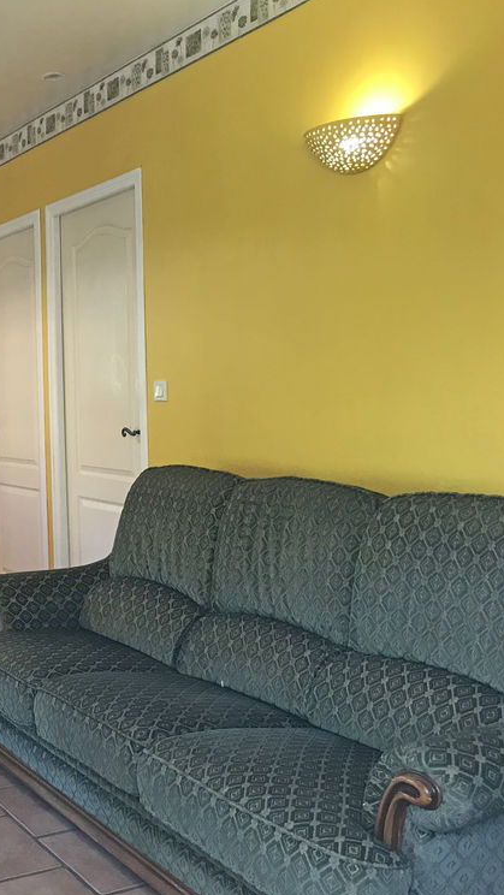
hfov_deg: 26.5
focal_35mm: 41
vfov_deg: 49.4
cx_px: -65
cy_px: 448
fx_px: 973
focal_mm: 3.99
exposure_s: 1/33
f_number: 1.8
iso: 40
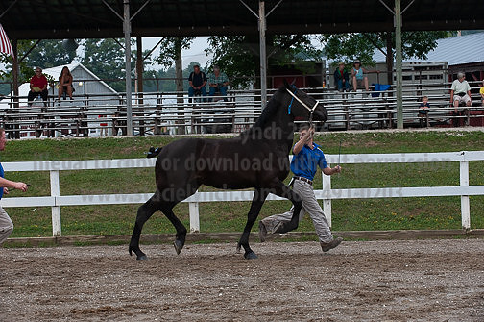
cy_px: 161
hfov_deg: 18.6
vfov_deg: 12.4
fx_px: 1477
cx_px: 242
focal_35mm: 110
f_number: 5.6
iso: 640
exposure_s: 1/1000
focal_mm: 110
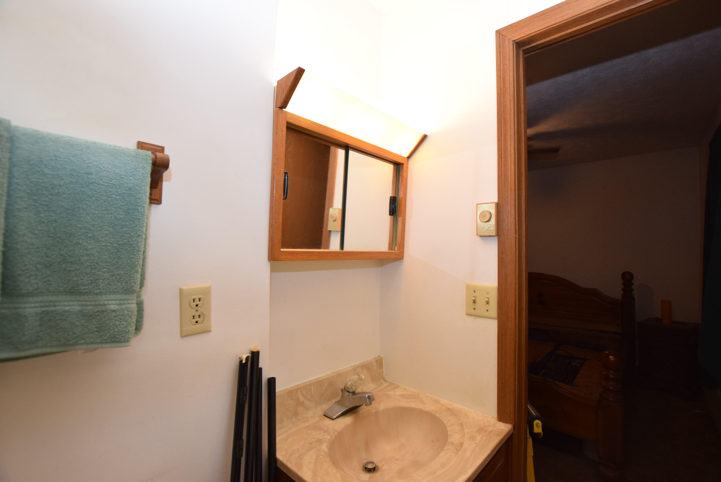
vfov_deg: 77.4
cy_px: 241
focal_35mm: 15
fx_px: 301
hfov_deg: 100.3
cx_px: 360
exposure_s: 1/100
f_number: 5
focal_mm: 10
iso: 800
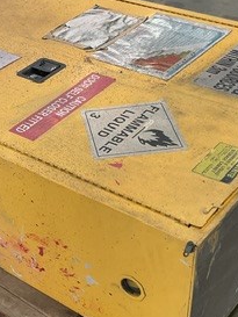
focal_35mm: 68
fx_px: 623
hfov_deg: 21.4
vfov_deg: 28.5
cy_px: 175
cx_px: 48
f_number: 1.8
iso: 64
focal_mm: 3
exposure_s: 1/120
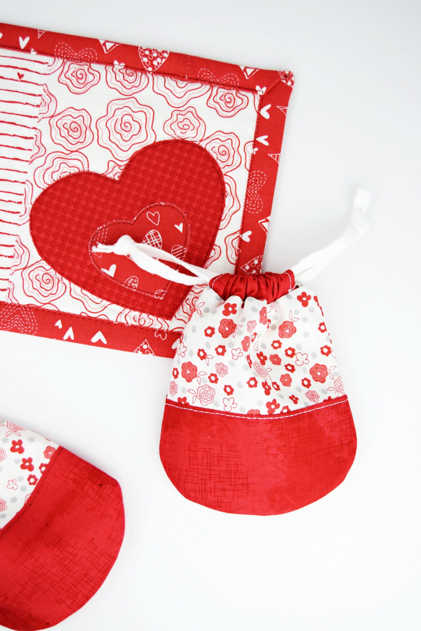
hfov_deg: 28.1
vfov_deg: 41.1
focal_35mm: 48
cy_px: 316
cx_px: 210
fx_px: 842
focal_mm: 32
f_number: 5
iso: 100
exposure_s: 1/160
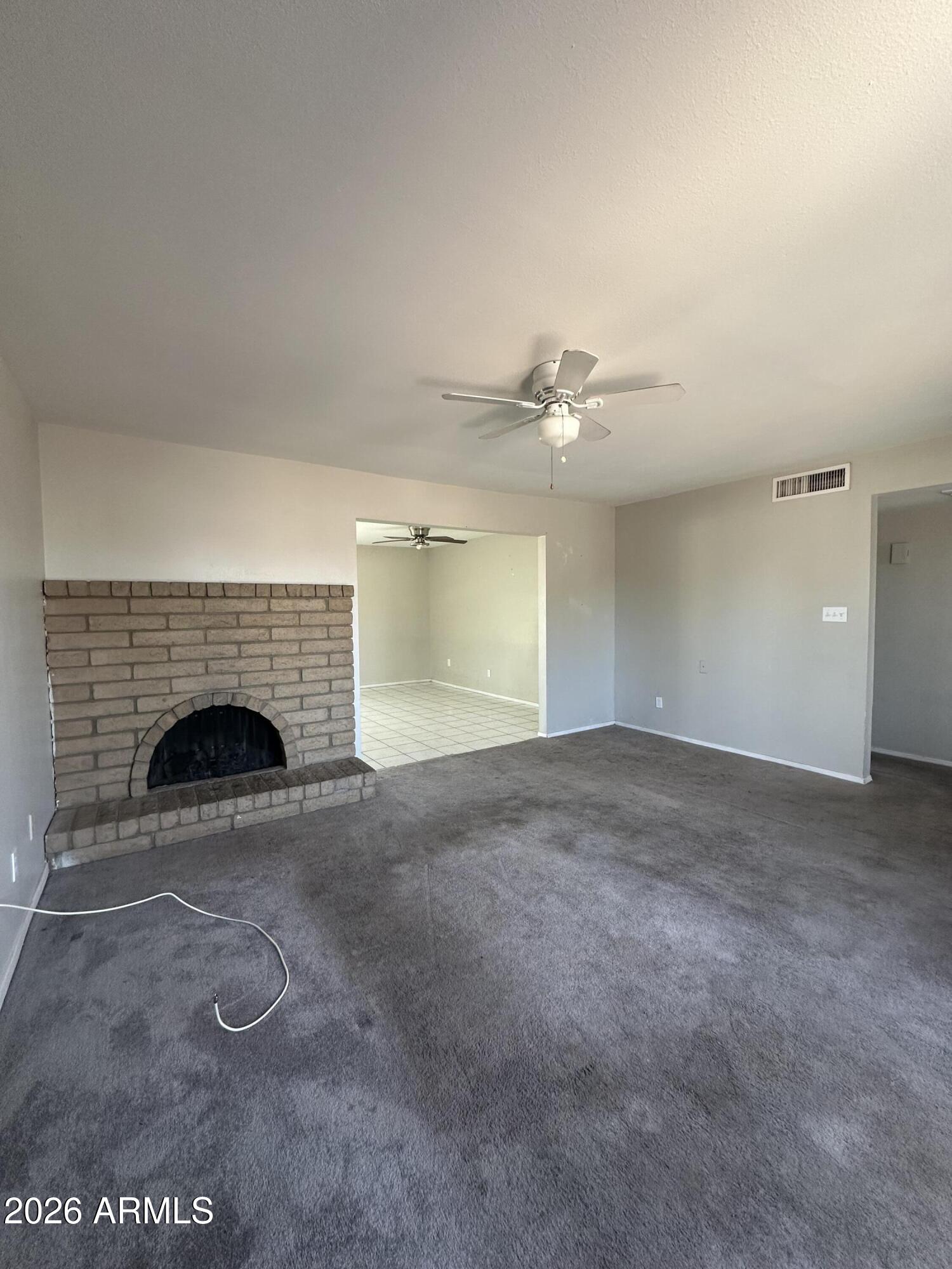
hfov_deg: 85.7
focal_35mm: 14
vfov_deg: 102.1
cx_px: 476
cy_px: 634
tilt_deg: -2.9
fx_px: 513
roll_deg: -0.6
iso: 160
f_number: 2.2
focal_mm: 2.22
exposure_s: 1/99
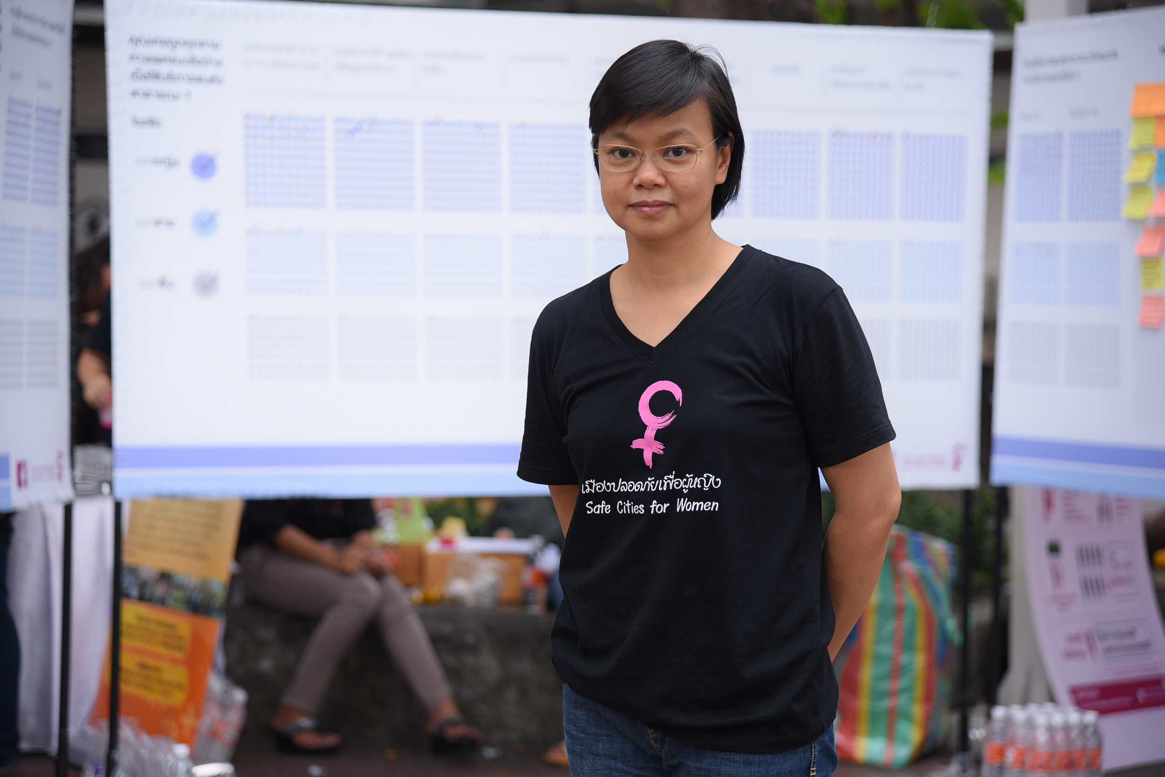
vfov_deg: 14.0
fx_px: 3171
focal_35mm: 98
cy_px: 388
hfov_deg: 20.8
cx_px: 582
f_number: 4
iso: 250
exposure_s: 1/320
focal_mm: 98
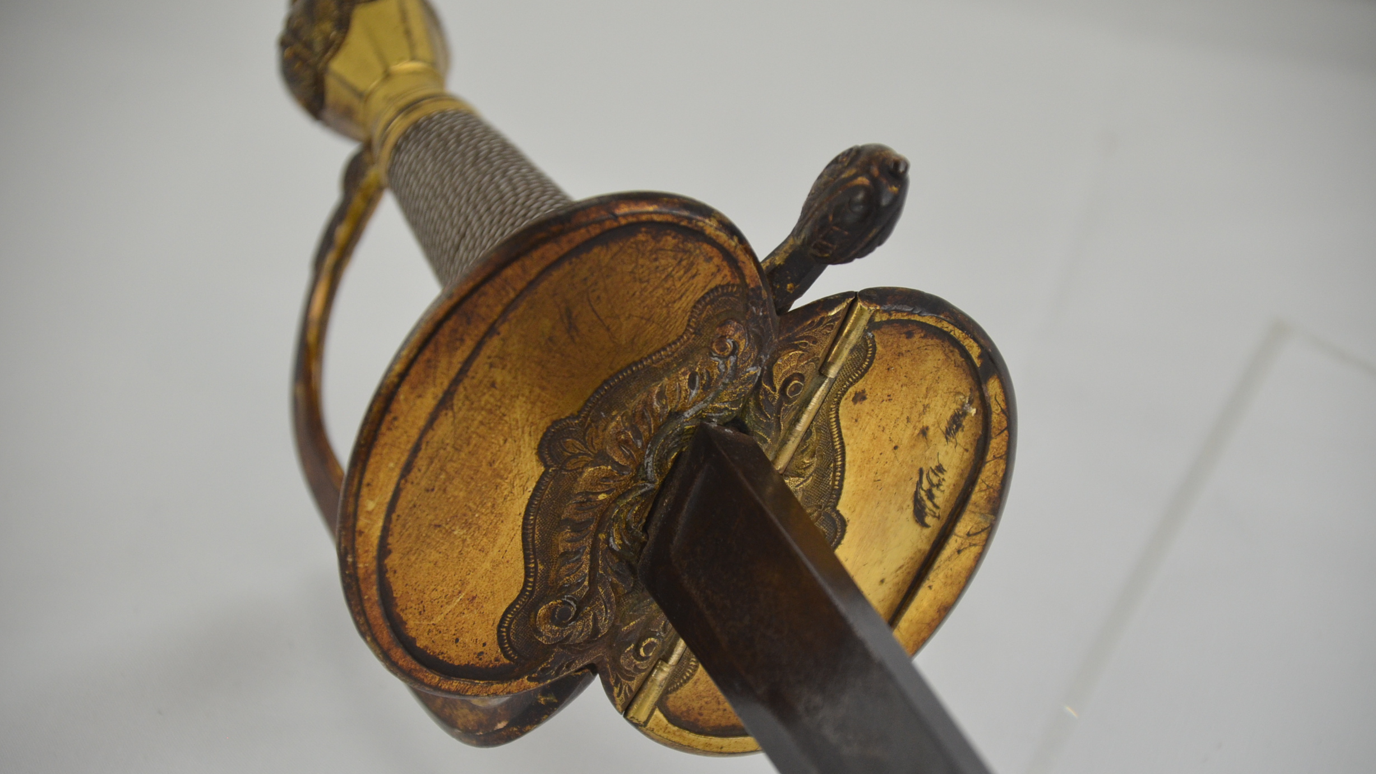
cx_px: 690
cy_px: 453
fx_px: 7755
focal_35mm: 213
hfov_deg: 10.1
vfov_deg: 5.7
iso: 800
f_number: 5.6
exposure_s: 1/250
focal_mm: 135
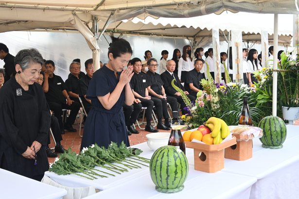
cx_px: 150
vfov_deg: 28.5
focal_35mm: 47
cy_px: 100
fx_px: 392
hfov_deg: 41.7
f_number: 5
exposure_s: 1/250
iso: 320
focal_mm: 31.5
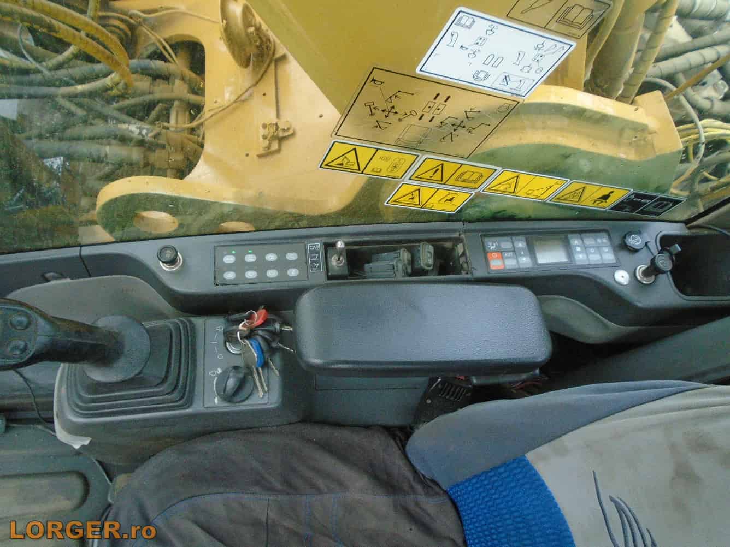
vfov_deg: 53.1
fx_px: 548
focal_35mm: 26
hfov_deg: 67.3
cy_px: 274
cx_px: 365
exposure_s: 1/250
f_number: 3.2
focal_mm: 4.6
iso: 400
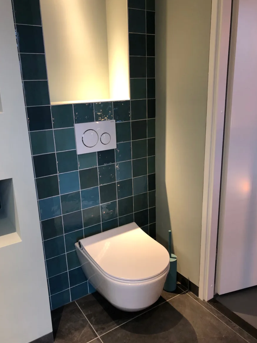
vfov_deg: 61.7
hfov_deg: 48.2
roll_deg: +3.3
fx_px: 287
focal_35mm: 29
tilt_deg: -15.2
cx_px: 127
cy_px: 174
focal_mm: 4
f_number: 1.8
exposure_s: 1/17
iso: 50
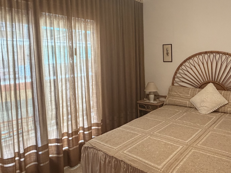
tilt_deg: -3.4
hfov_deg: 61.1
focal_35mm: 29
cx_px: 140
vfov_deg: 47.9
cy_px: 68
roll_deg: +2.7
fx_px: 193
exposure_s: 1/50
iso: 320
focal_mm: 2.22
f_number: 2.2
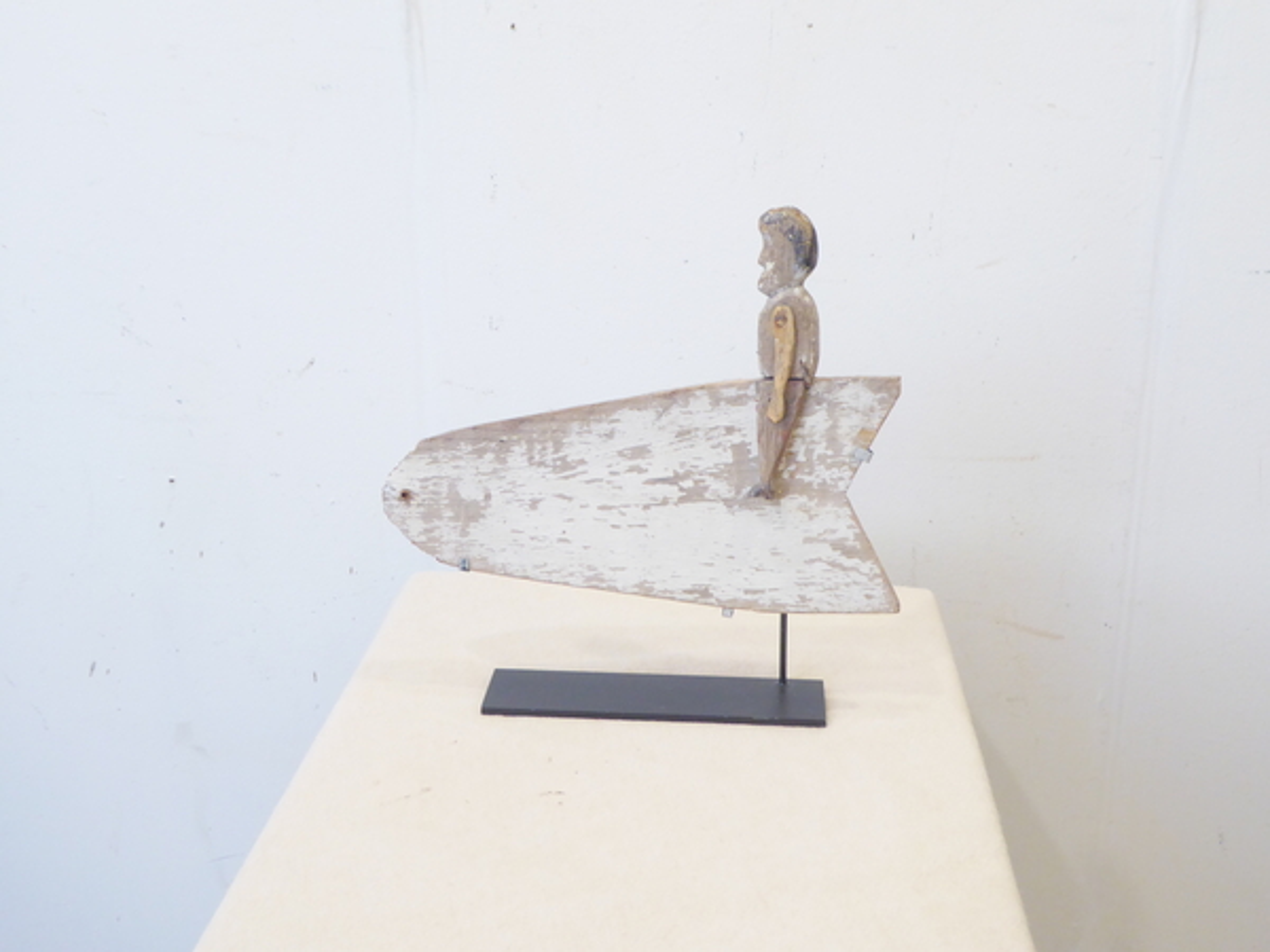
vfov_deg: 36.0
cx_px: 635
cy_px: 476
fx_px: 1468
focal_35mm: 40
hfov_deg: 46.8
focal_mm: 7.2
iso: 400
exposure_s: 1/20
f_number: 3.8
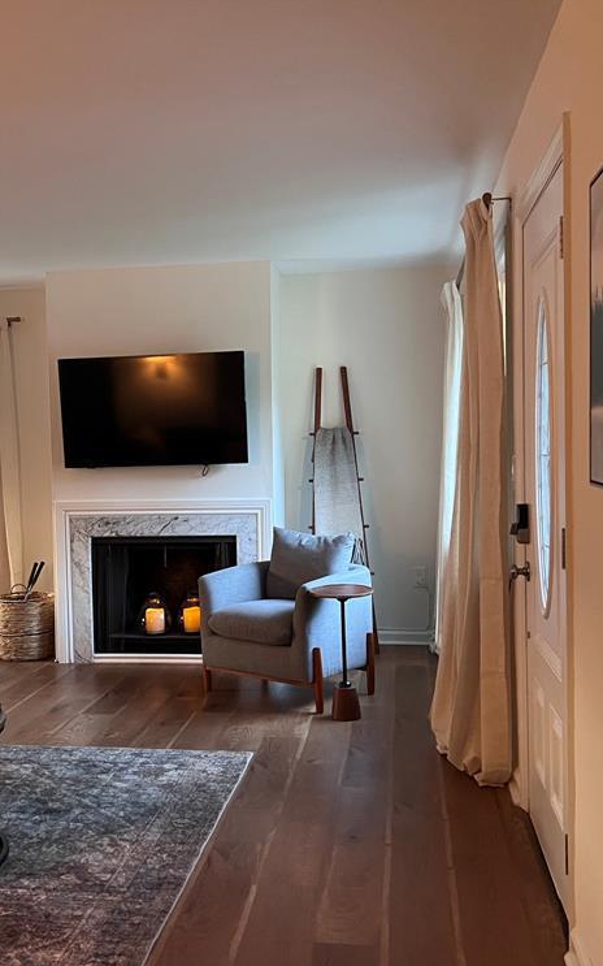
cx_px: 229
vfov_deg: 51.6
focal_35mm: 38
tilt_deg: -2.8
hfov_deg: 33.4
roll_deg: +0.8
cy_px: 490
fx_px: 1000
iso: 500
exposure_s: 1/40
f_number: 1.5
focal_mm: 5.7
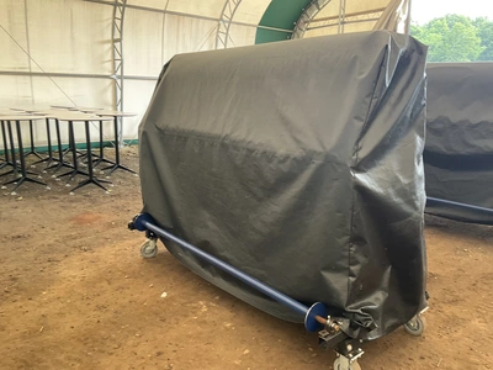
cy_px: 185
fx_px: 413
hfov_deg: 61.7
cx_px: 246
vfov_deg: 48.2
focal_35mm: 29
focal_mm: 3
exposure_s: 1/89
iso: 64
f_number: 1.8
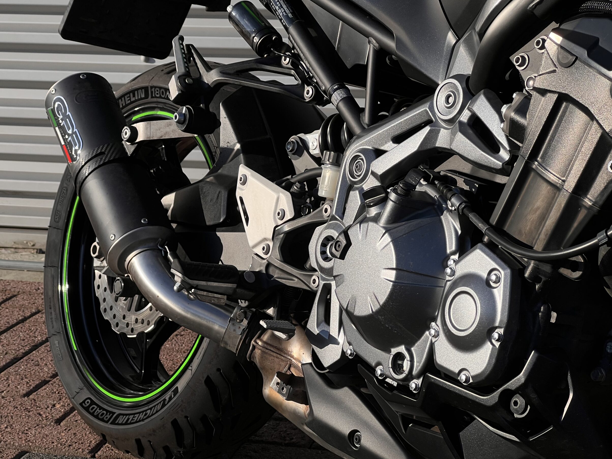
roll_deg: +1.4
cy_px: 217
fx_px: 1450
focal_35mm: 82
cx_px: 297
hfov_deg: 23.8
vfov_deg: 18.0
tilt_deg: -10.4
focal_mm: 9
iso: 32
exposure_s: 1/951
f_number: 2.8
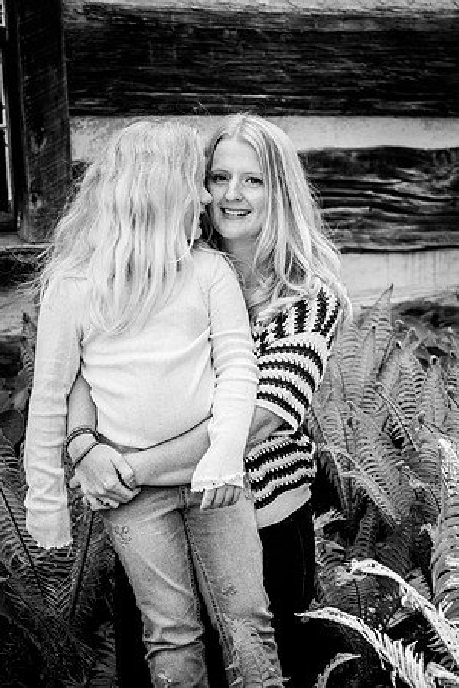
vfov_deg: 28.8
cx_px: 230
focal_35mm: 70
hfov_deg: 19.5
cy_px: 344
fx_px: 1339
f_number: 5.6
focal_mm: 70
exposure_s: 1/250
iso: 100
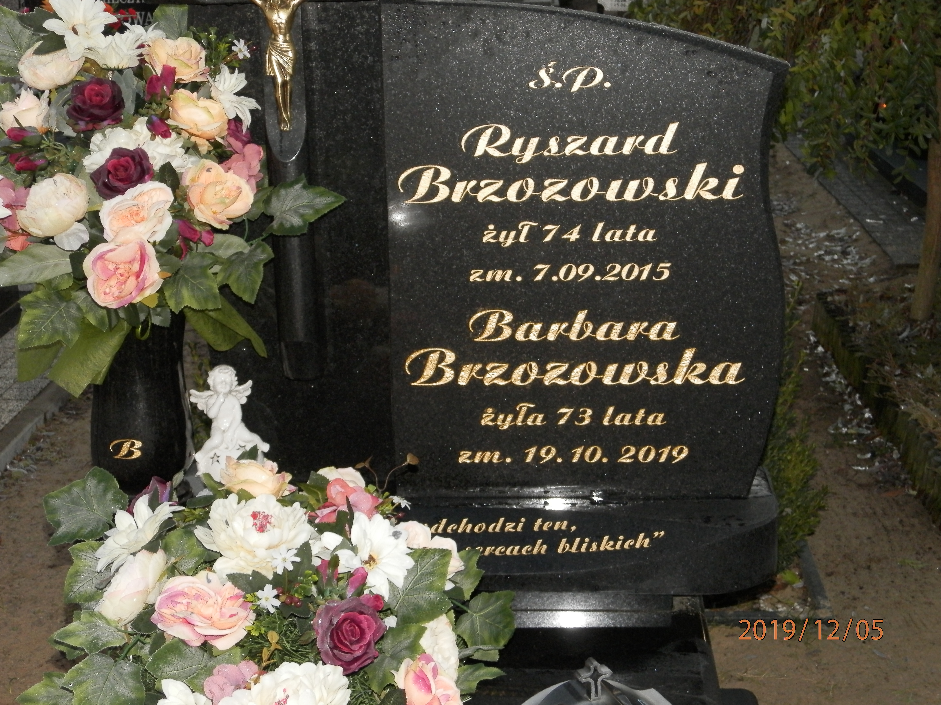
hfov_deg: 34.9
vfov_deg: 26.6
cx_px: 470
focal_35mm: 55
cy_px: 352
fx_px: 1495
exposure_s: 1/40
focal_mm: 9.9
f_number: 3.8
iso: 250
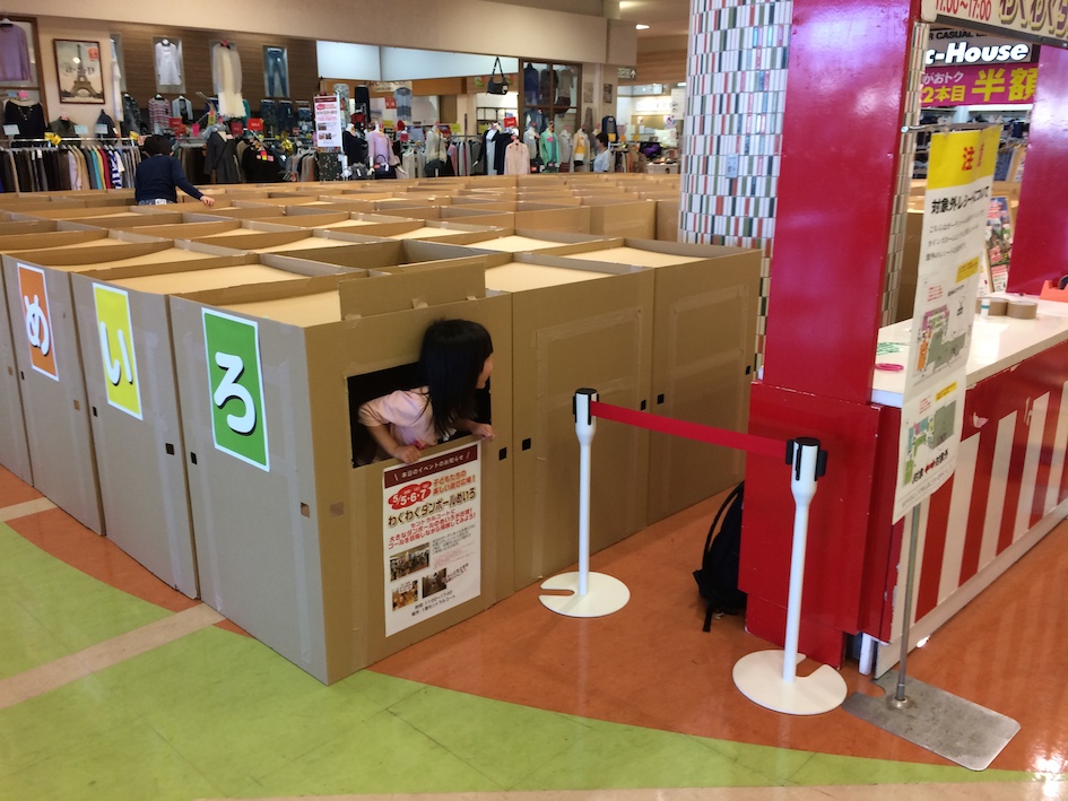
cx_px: 534
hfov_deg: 61.7
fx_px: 895
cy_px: 400
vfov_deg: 48.2
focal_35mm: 29
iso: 40
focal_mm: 4.15
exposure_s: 1/30
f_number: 2.2
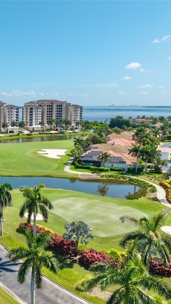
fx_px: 282
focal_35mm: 35
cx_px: 4
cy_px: 152
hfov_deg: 31.4
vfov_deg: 56.6
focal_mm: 8.67
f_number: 1.8
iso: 100
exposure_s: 1/400
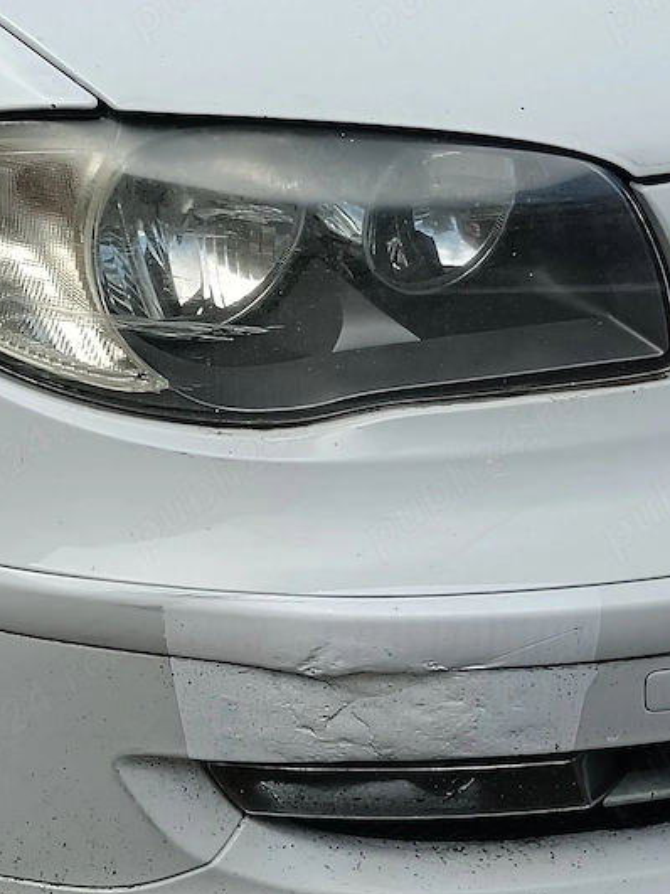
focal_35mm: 101
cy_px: 525
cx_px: 355
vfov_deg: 19.4
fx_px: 2608
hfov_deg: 14.6
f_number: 1.9
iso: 100
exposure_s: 1/361
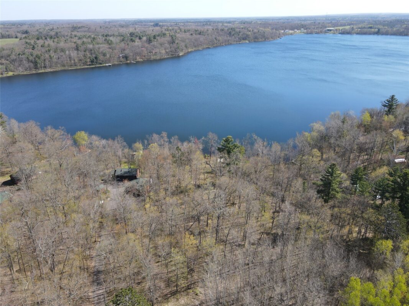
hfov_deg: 71.6
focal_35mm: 24
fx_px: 284
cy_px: 153
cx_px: 204
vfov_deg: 56.8
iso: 100
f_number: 2.8
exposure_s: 1/320
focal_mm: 4.5
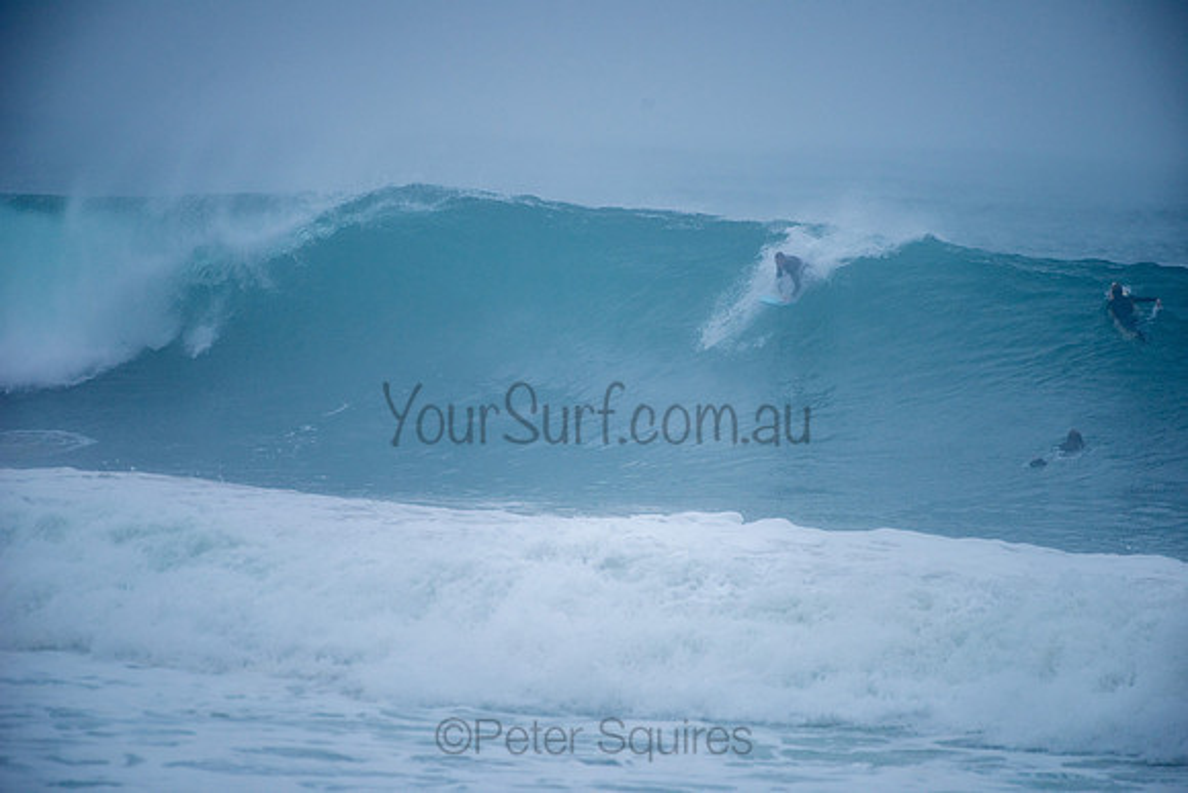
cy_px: 396
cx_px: 594
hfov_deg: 4.1
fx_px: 16503
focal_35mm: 500
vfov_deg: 2.8
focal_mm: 500
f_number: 5.6
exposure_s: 1/1000
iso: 250
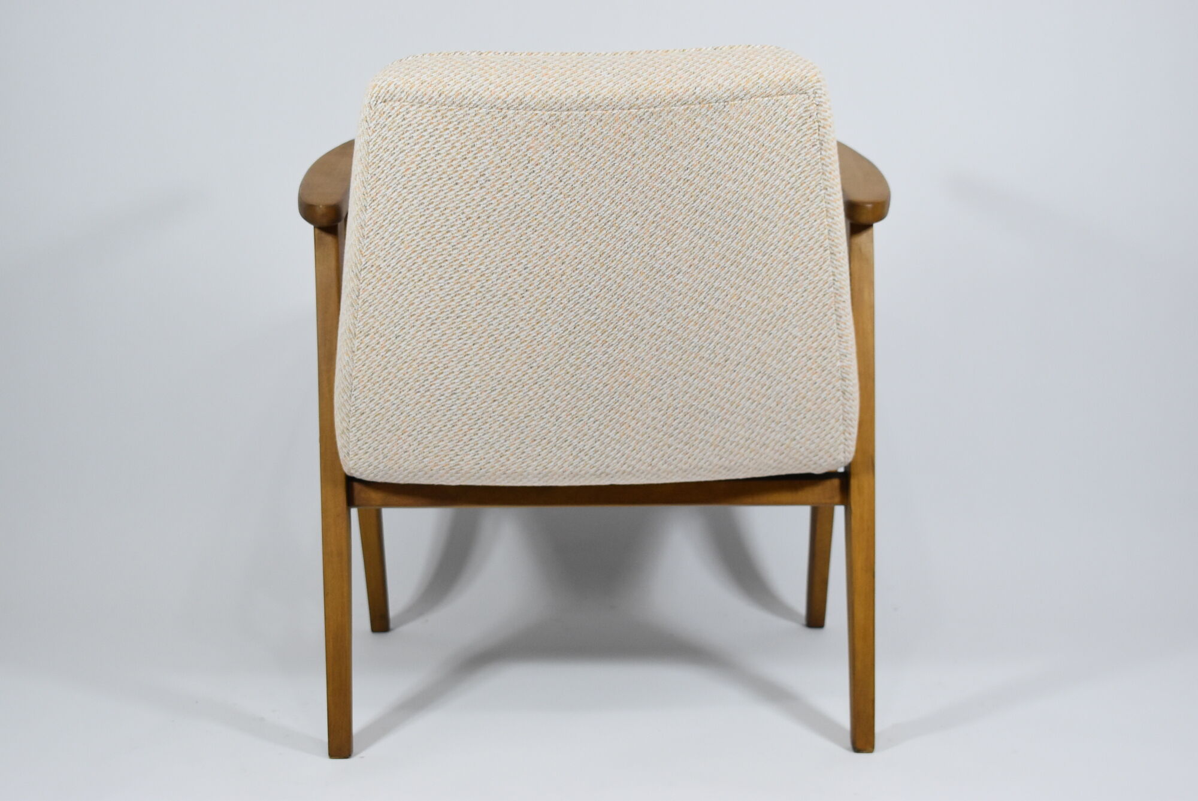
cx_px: 599
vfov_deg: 22.7
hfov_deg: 33.4
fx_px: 1998
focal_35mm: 60
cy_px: 400
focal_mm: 40
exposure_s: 1/125
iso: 1100
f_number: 5
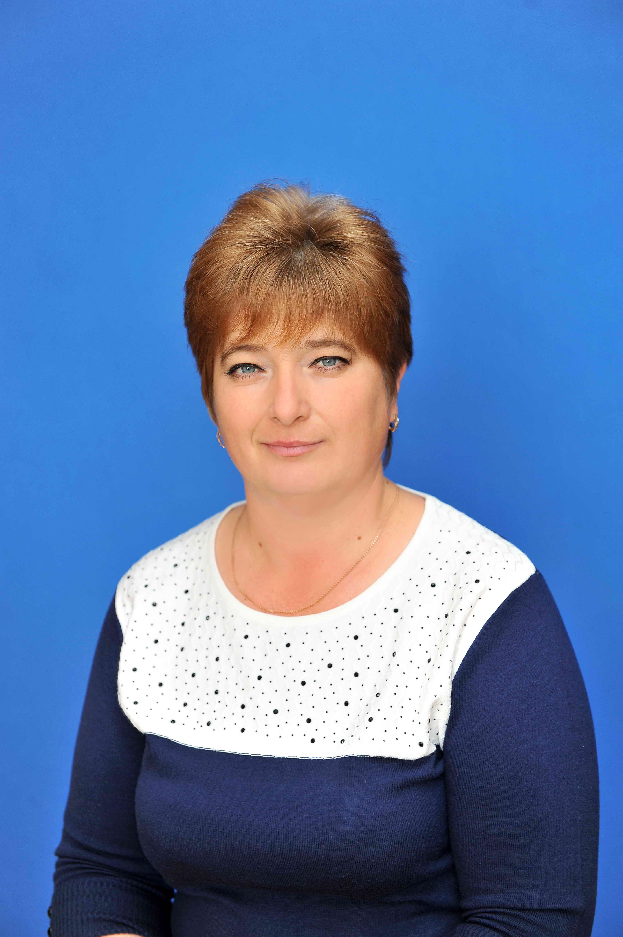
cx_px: 312
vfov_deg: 32.4
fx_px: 1611
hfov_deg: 21.9
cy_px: 468
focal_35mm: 62
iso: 560
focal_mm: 62
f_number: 4
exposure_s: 1/180
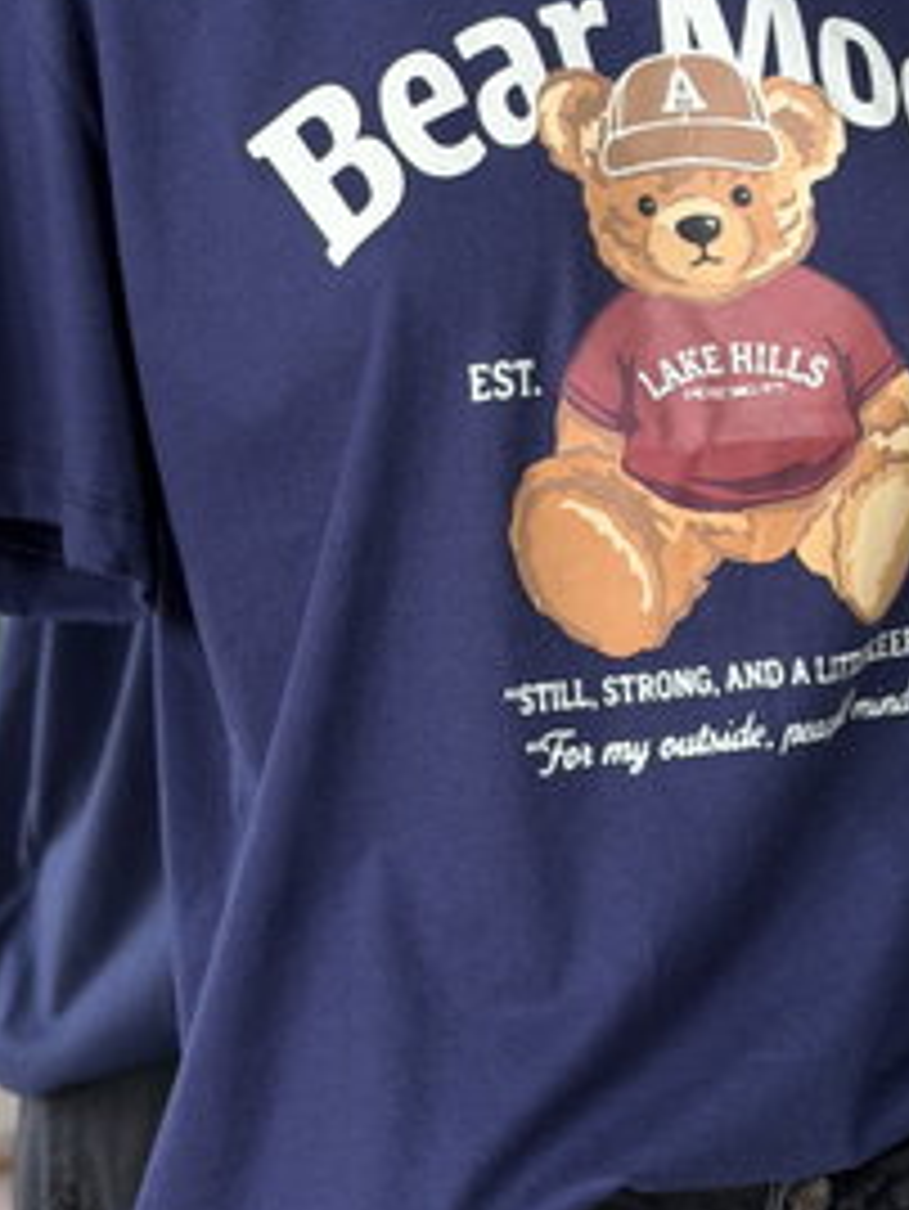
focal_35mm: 95
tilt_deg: -7.7
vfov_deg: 20.6
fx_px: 3324
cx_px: 603
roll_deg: +1.7
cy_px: 412
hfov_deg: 15.5
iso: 80
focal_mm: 6.76
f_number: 1.78
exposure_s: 1/121
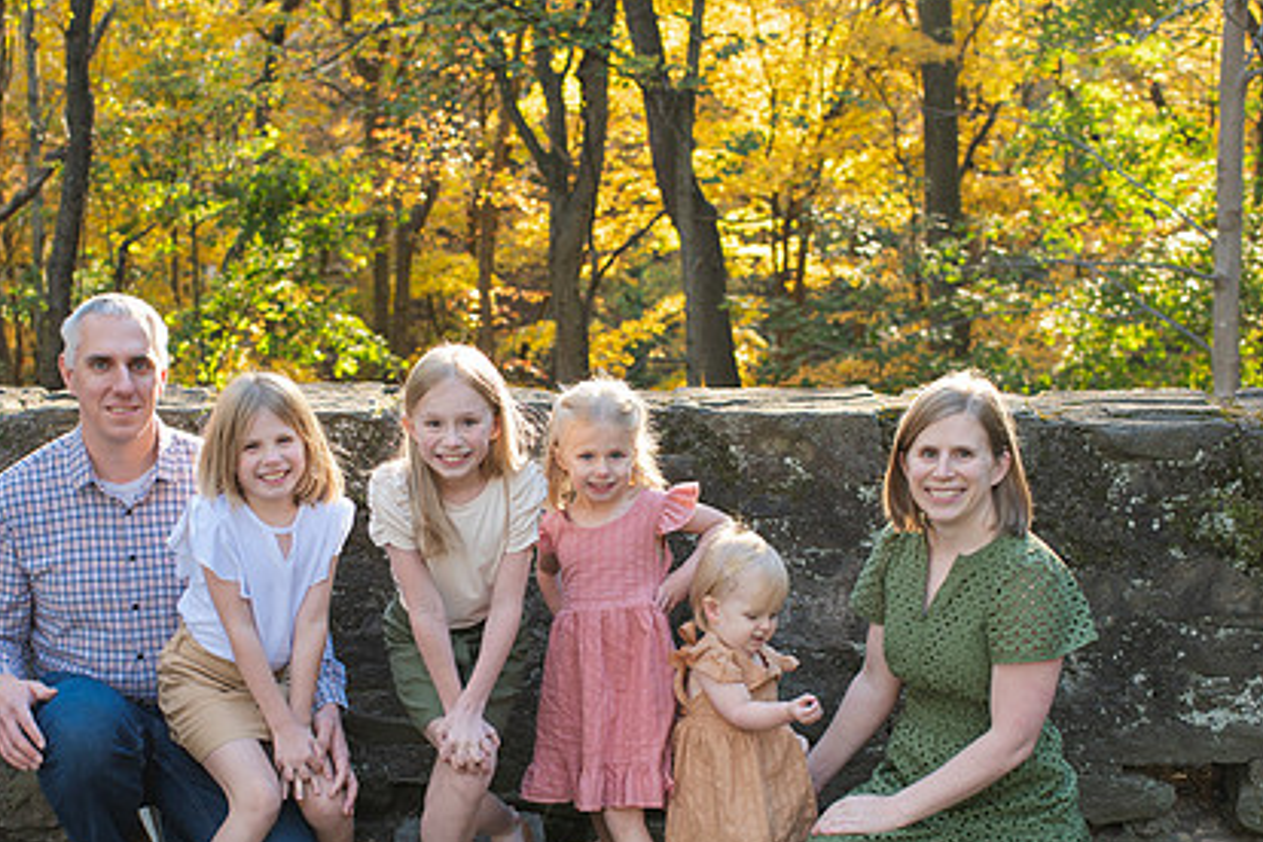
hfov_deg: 35.5
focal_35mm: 56
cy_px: 553
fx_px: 1965
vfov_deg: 24.1
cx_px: 521
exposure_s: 1/400
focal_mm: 35
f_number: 3.2
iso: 720
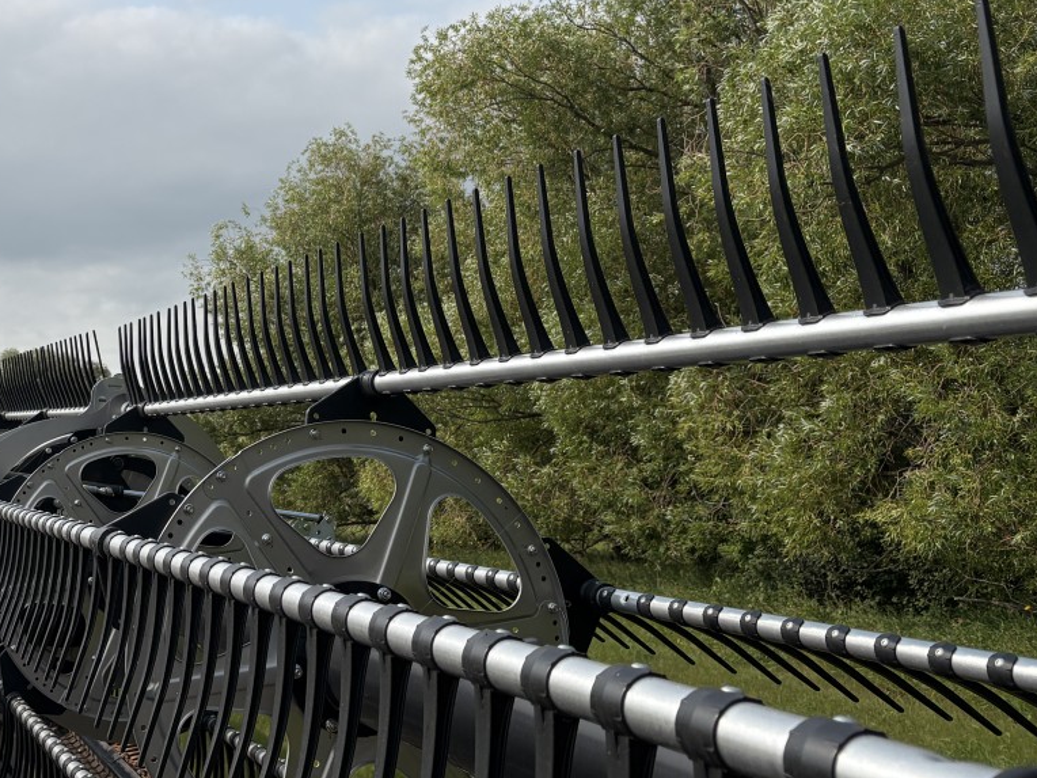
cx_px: 153
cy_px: 274
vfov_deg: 29.5
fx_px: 1468
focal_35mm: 49
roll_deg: -1.7
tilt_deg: +9.9
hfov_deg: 37.0
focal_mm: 5.96
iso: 50
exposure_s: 1/5814
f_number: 1.6
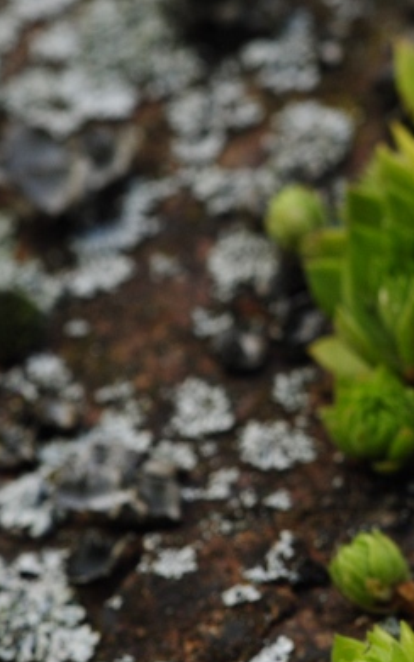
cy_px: 373
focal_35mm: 267
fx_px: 4817
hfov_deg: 4.9
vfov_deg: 7.9
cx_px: 495
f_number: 6.3
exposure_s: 1/160
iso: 400
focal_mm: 85
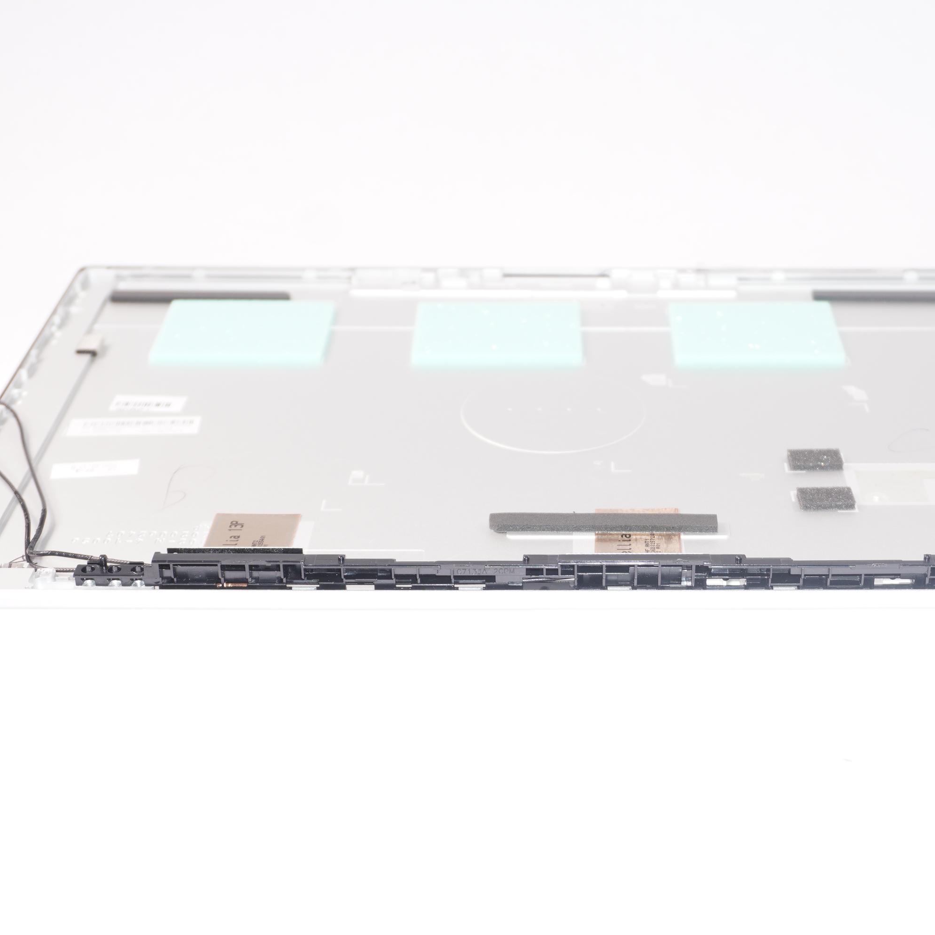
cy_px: 468
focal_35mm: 58
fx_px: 1772
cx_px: 603
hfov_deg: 29.4
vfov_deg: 29.6
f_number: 5.6
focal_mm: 30
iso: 100
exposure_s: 1/60
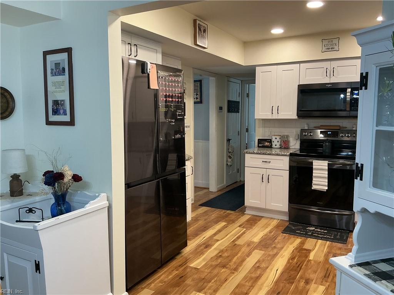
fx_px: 330
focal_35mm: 29
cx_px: 197
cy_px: 148
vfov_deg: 48.2
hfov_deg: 61.7
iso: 100
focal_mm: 3
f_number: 1.8
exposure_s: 1/60
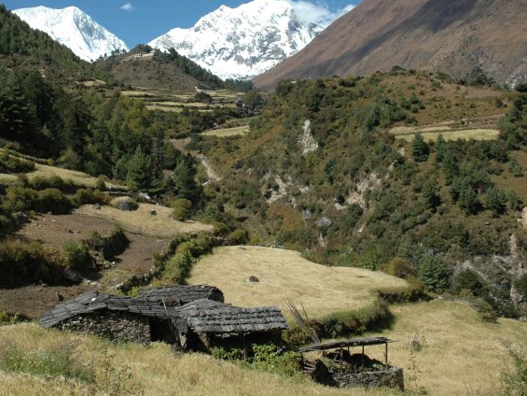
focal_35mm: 50
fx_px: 755
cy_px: 175
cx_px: 213
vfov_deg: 29.3
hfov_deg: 38.3
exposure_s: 1/400
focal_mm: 27
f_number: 10
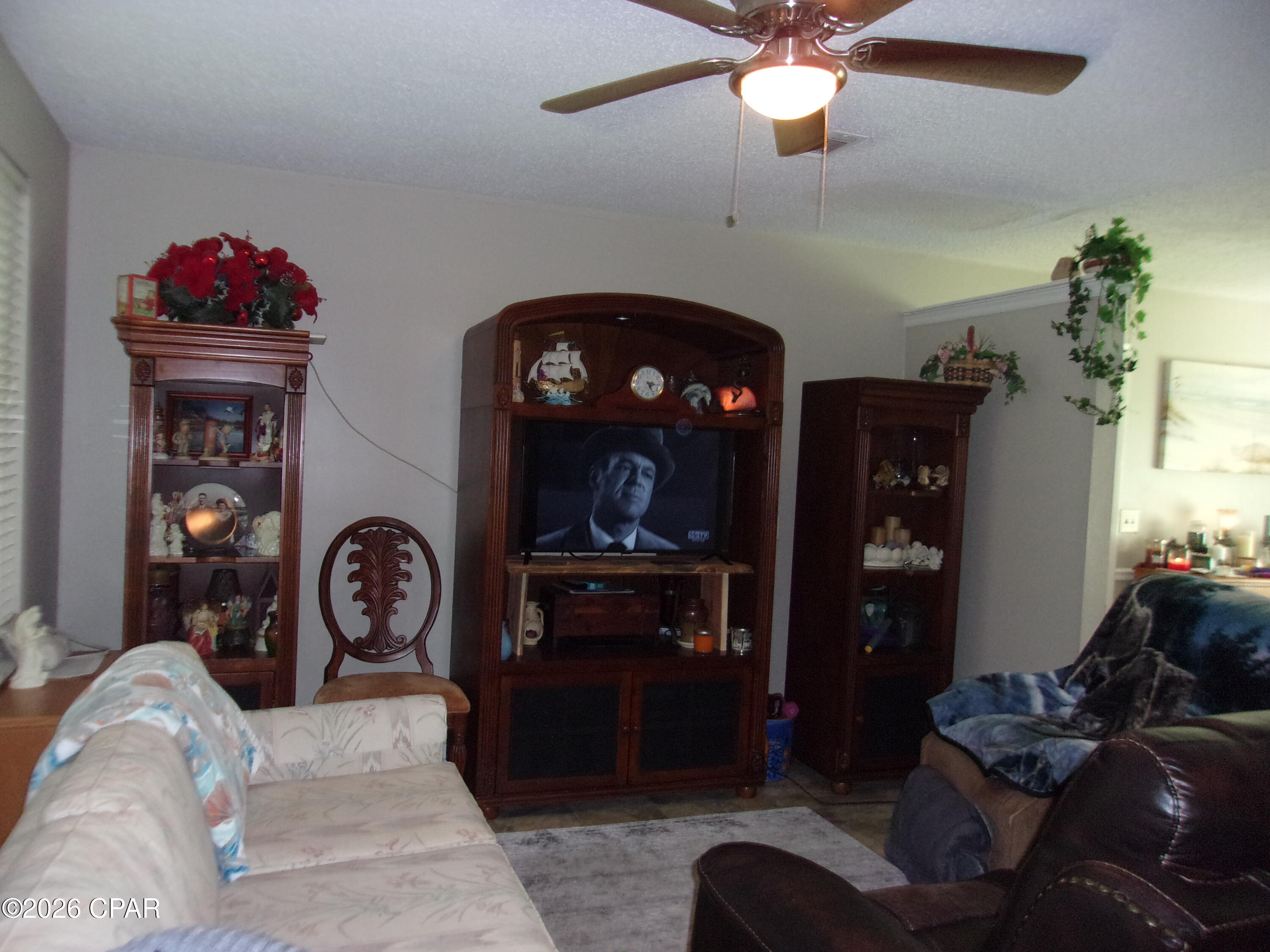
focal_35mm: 27
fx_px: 991
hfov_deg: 65.3
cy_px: 476
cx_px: 635
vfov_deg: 51.4
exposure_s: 1/34
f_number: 3
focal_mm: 4.9
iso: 250
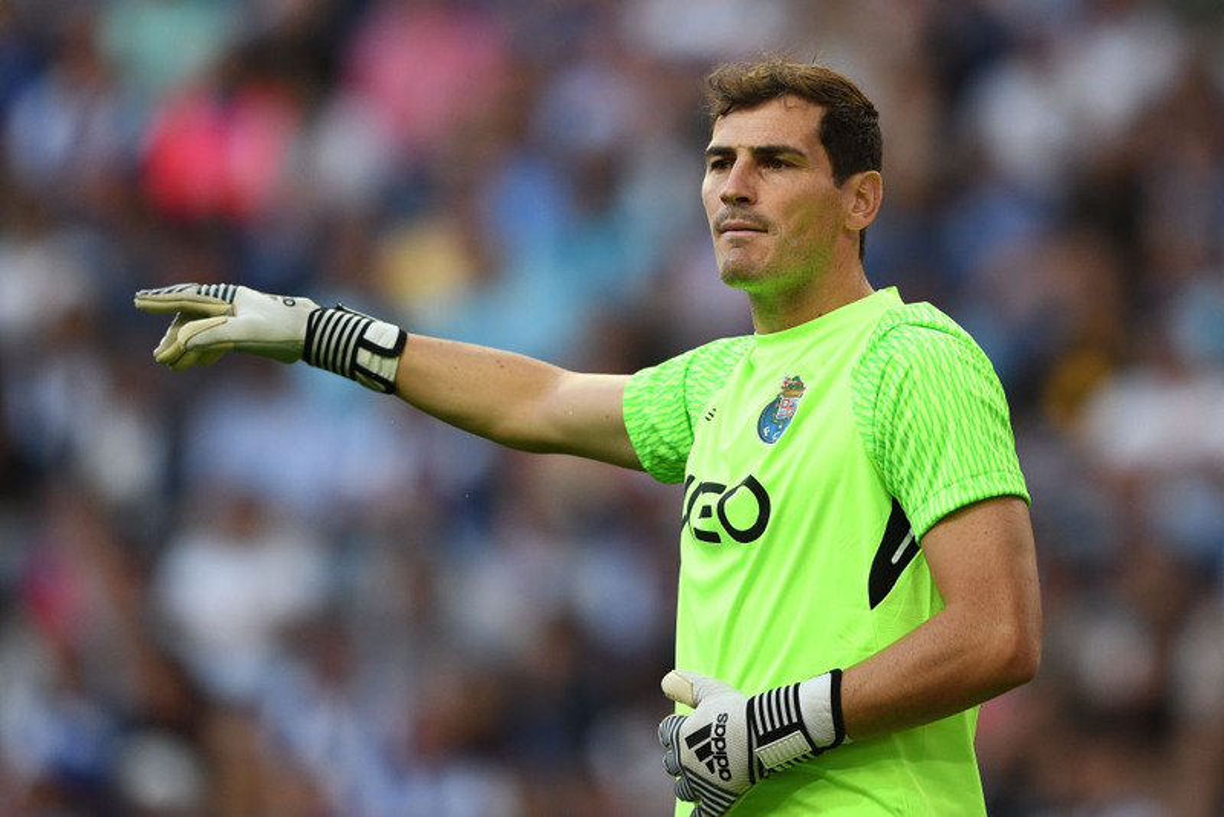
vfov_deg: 2.3
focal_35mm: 600
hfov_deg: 3.4
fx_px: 20406
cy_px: 408
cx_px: 612
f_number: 3.2
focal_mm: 400
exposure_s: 1/1000
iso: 800
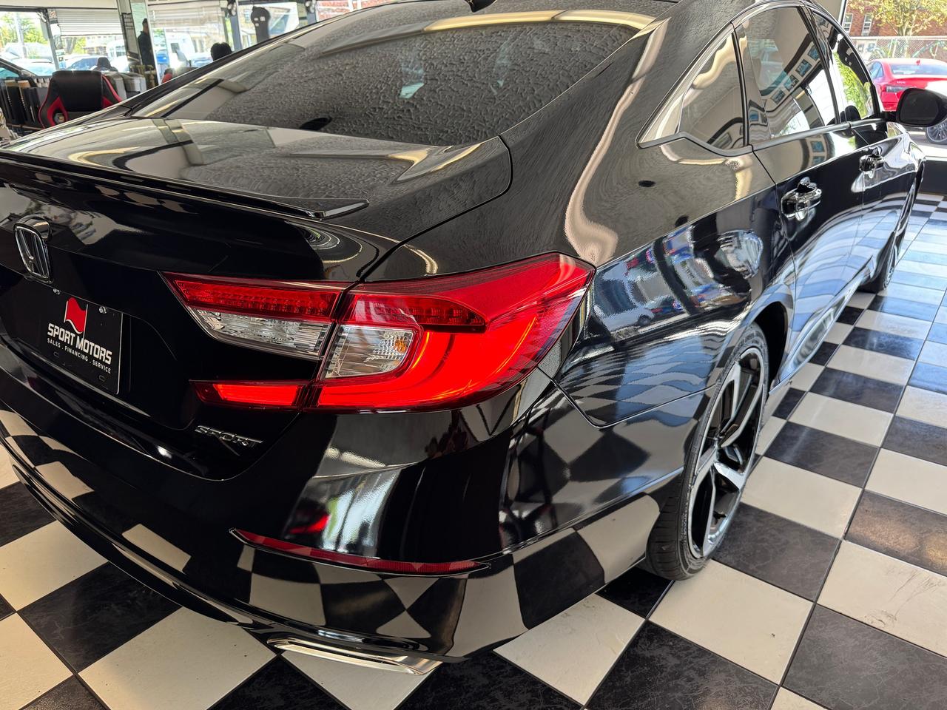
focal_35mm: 24
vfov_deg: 56.8
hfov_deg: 71.6
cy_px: 355
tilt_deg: -23.6
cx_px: 474
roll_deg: +0.6
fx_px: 657
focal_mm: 6.76
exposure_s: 1/120
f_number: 1.78
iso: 125
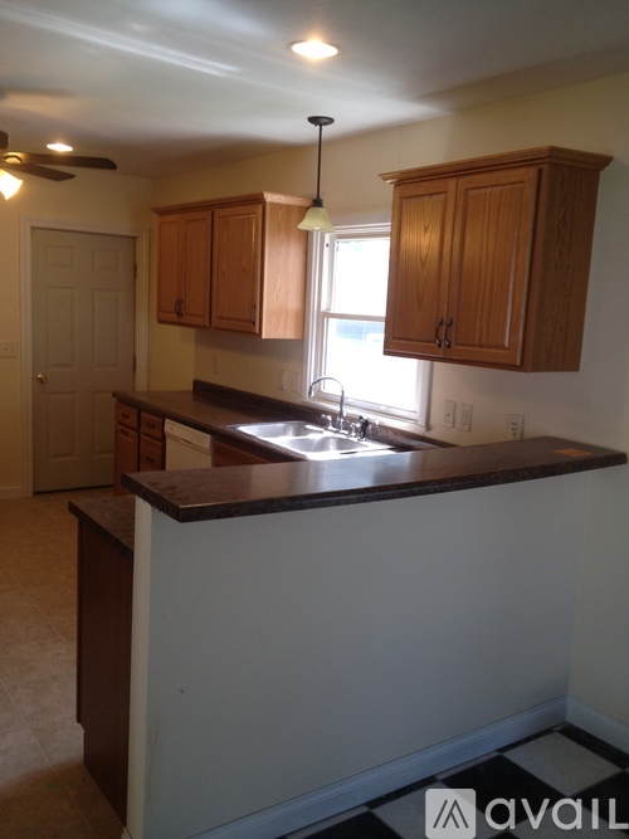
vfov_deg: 52.6
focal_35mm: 35
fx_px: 848
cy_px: 420
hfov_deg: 40.7
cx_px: 314
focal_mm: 4.28
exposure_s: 1/60
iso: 80
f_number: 2.4
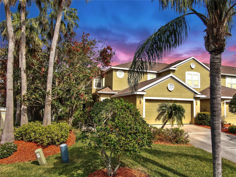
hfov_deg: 71.6
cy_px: 88
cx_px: 118
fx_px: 164
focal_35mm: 24
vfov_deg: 56.8
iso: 110
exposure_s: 1/1000
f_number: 2.8
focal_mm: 4.39
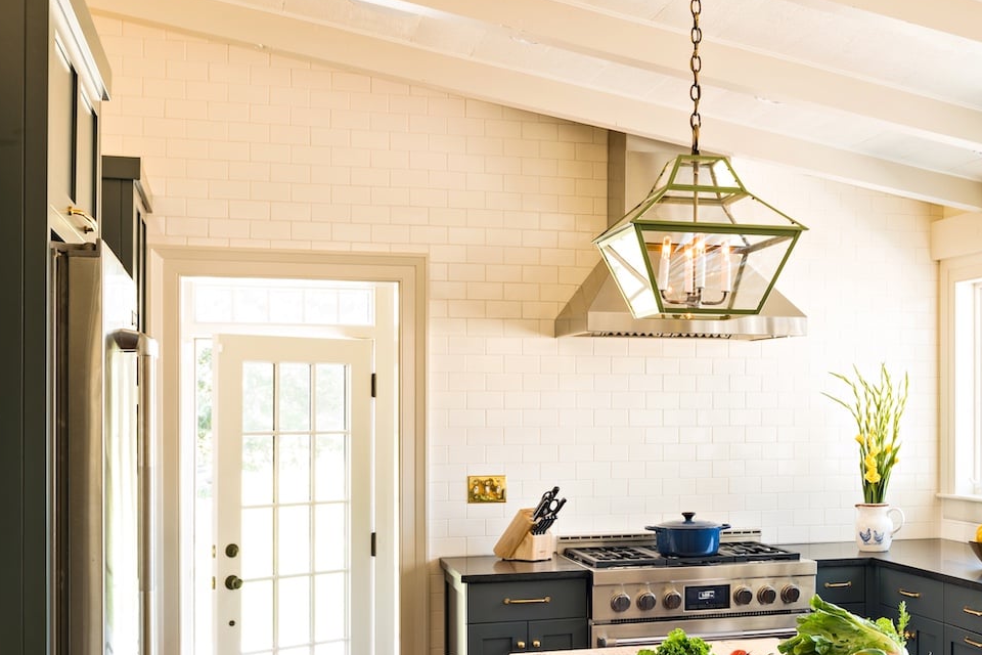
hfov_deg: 38.0
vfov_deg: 26.4
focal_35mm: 50
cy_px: 538
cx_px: 795
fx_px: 1364
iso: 100
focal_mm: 24
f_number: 8
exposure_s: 1/2
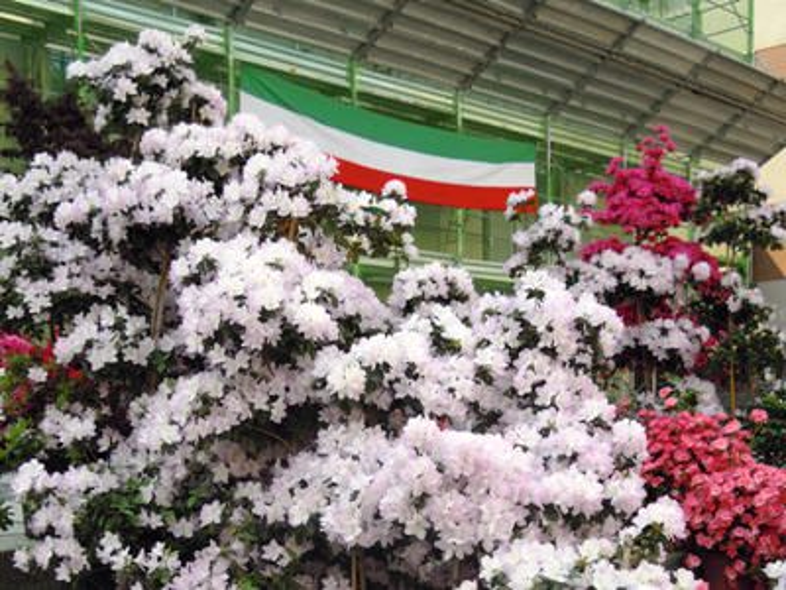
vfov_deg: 49.7
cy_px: 295
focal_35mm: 28
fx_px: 636
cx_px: 393
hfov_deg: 63.4
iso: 100
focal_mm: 5
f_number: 2.7
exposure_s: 1/500
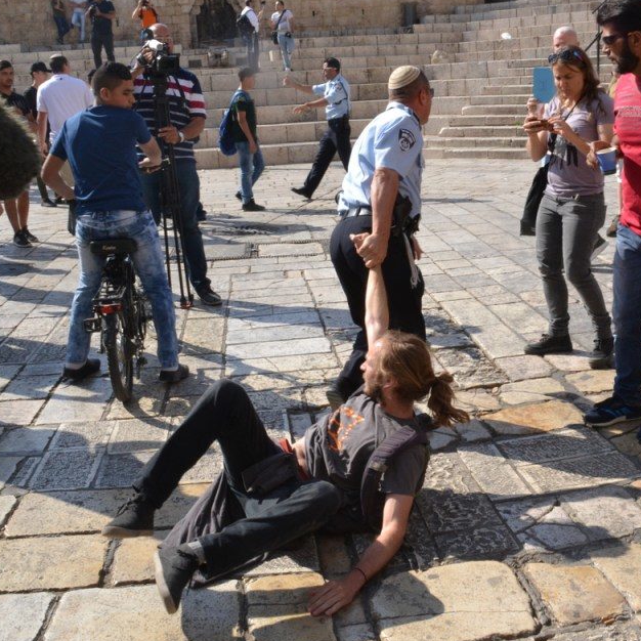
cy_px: 317
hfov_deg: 39.0
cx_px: 377
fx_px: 901
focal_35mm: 43
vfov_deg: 39.2
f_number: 20
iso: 800
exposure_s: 1/200
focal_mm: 22
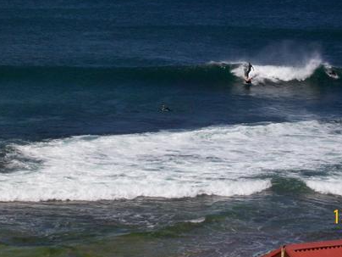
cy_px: 85
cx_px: 214
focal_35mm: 147
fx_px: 1452
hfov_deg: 13.4
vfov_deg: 10.1
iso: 80
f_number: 8.5
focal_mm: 18
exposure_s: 1/724
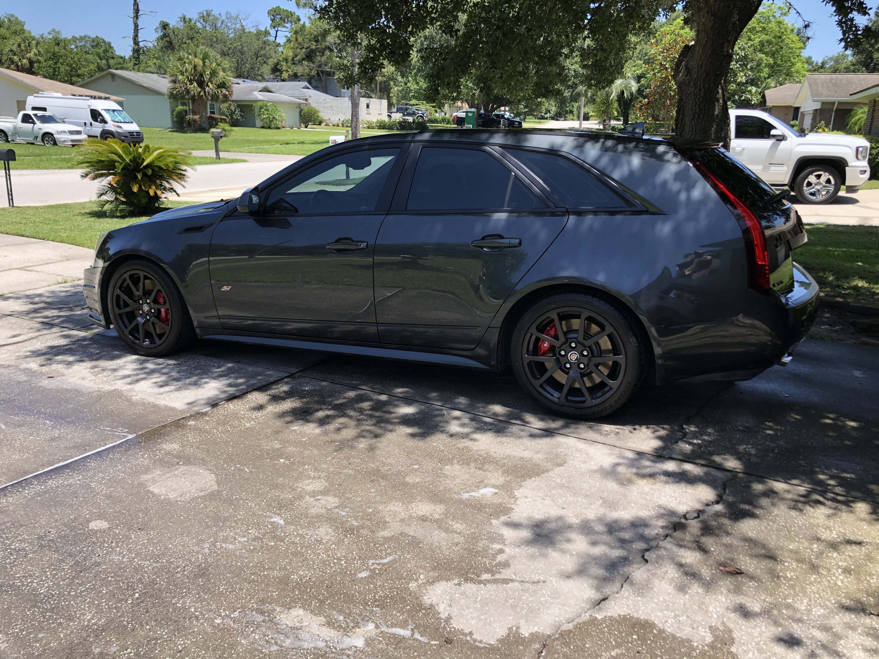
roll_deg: -1.0
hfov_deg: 63.4
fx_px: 711
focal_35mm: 28
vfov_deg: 49.7
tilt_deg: -16.9
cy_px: 330
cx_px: 440
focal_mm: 4
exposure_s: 1/727
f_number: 1.8
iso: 20
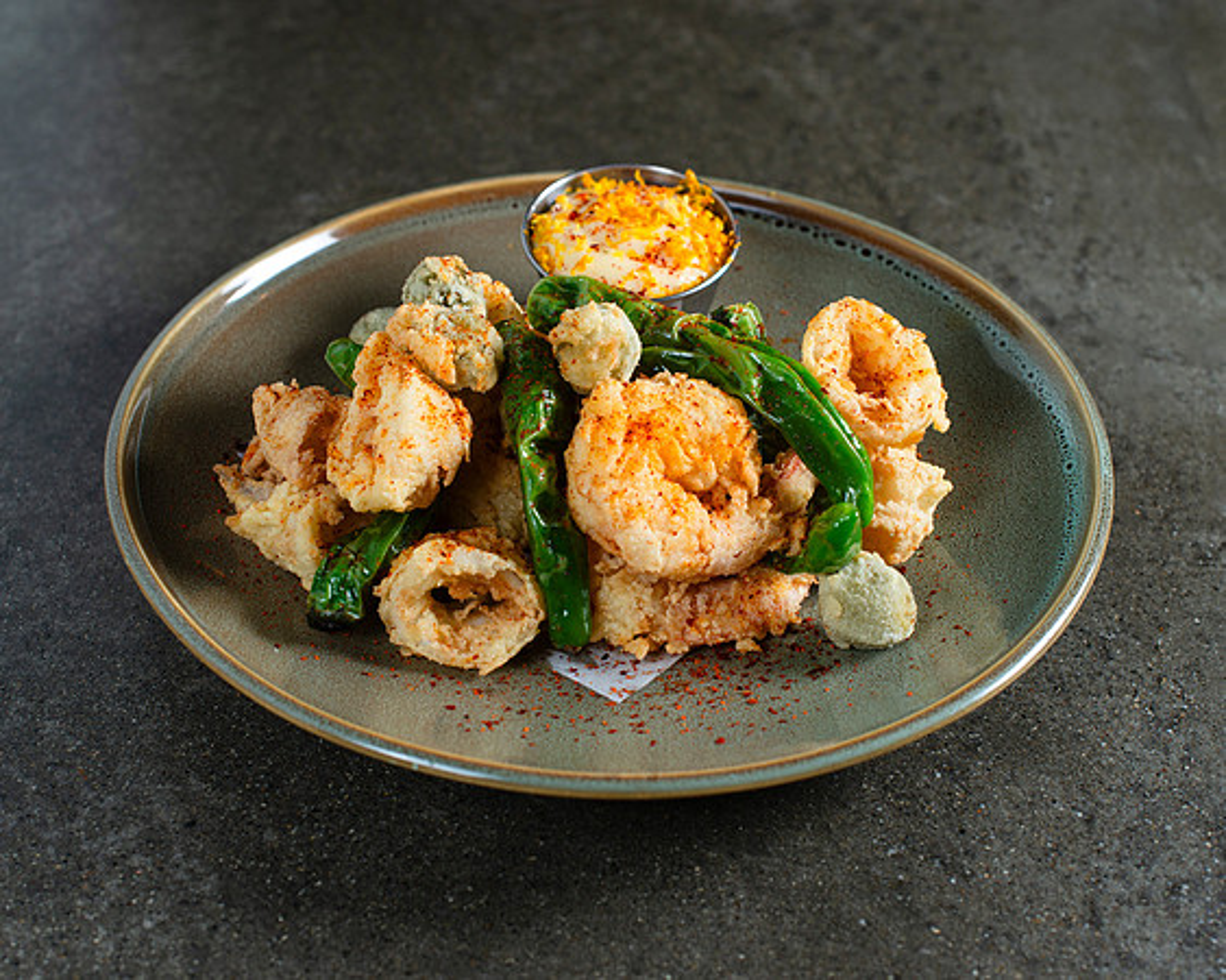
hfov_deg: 32.3
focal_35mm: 58
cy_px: 497
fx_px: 2120
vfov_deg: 26.0
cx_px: 614
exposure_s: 1/200
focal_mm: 50
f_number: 5.6
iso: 200
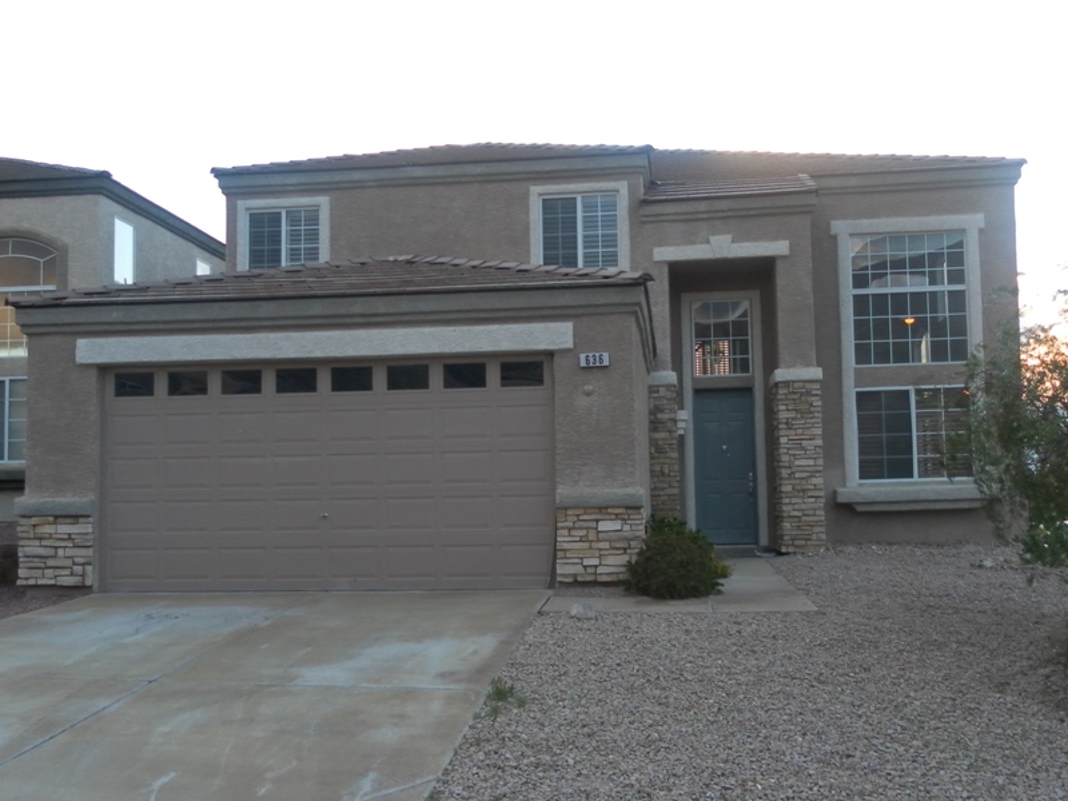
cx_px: 534
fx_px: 864
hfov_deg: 63.4
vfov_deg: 49.7
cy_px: 400
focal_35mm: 28
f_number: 3.2
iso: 125
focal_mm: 4.9
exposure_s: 1/50
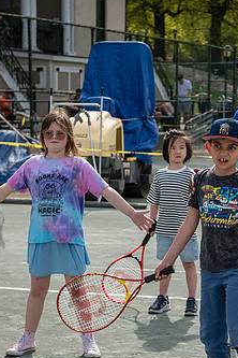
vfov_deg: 16.6
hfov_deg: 11.1
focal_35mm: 123
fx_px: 1220
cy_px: 196
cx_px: 228
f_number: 4
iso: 100
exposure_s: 1/800
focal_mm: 55
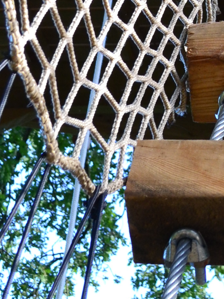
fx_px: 1613
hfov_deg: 7.6
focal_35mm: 187
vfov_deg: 9.8
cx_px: 457
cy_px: -299
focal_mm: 26
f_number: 8
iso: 400
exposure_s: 1/80
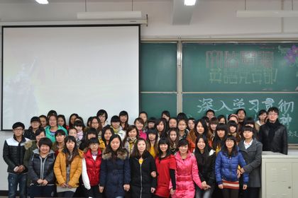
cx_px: 149
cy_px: 99
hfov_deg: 49.6
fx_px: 323
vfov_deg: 34.2
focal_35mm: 39
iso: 100
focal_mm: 26
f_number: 4.2
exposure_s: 1/3
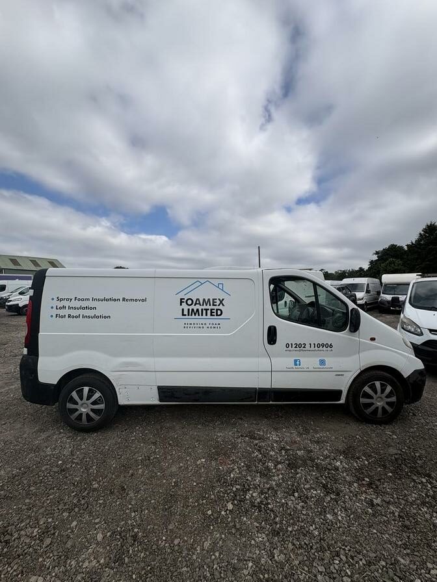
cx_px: 218
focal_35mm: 14
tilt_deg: +1.6
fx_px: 236
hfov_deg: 85.7
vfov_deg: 102.1
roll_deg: +0.0
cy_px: 291
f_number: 2.2
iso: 50
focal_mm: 2.22
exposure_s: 1/3390
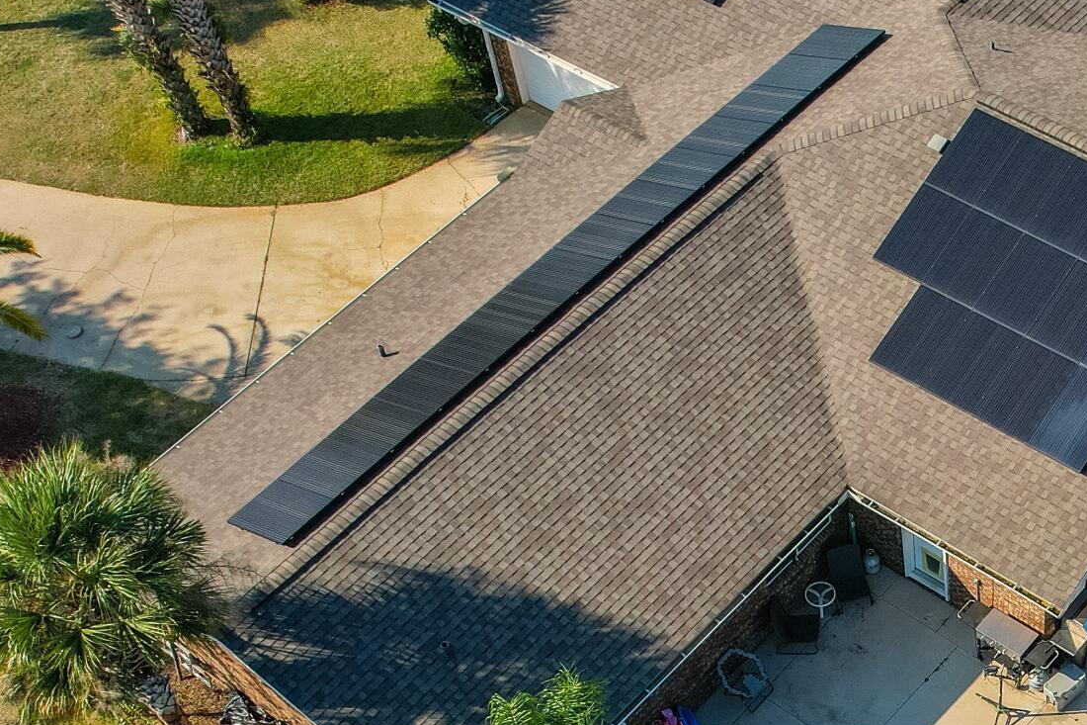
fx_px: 1811
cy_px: 855
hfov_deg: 31.6
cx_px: 1008
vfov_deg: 21.2
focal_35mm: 60
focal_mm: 8.38
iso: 100
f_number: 2.8
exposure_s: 1/200
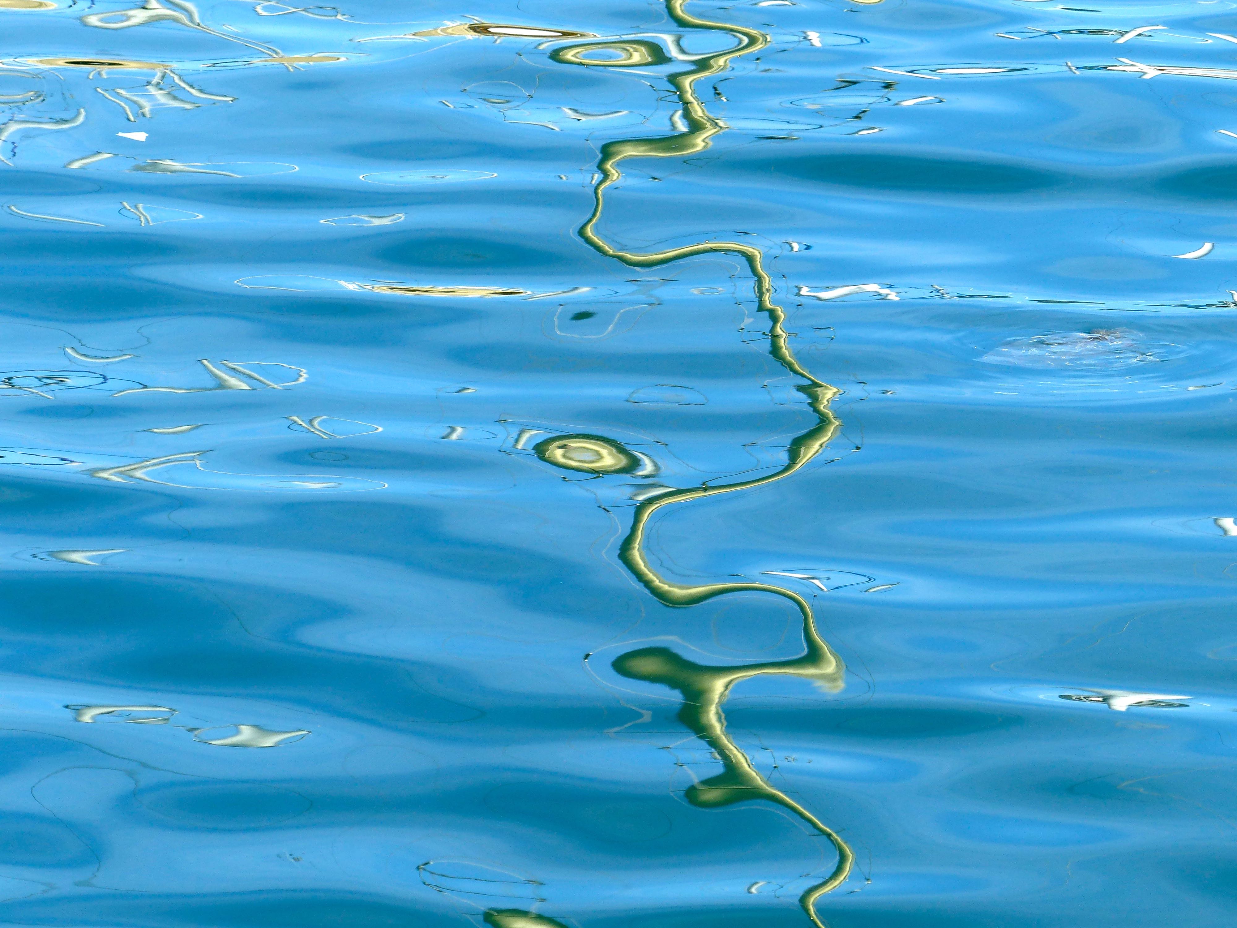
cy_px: 464
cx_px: 618
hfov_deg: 7.1
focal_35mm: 279
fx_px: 9970
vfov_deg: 5.3
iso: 100
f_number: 4
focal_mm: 50.2
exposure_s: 1/500
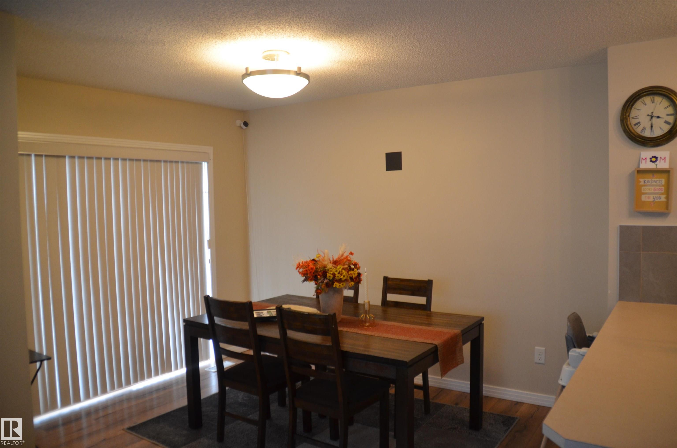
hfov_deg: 67.5
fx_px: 507
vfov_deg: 47.7
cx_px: 338
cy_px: 224
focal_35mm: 27
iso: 640
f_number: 4
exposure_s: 1/60
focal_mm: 18
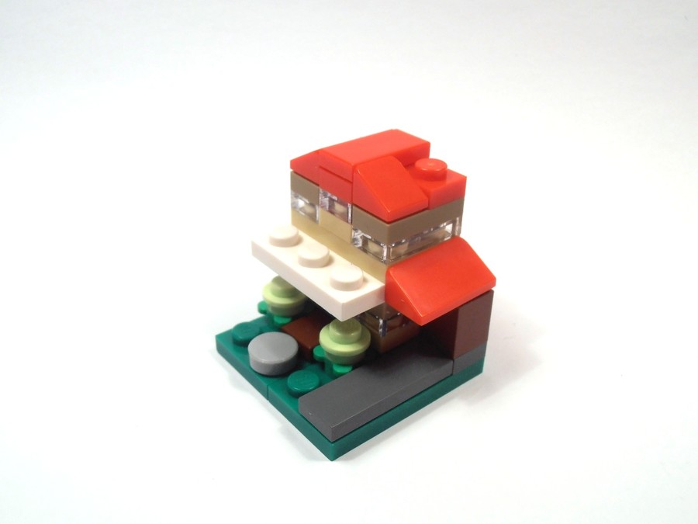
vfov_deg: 38.7
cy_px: 262
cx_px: 349
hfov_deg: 50.1
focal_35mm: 37
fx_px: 746
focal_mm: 6.61
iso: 80
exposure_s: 1/100
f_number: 3.9
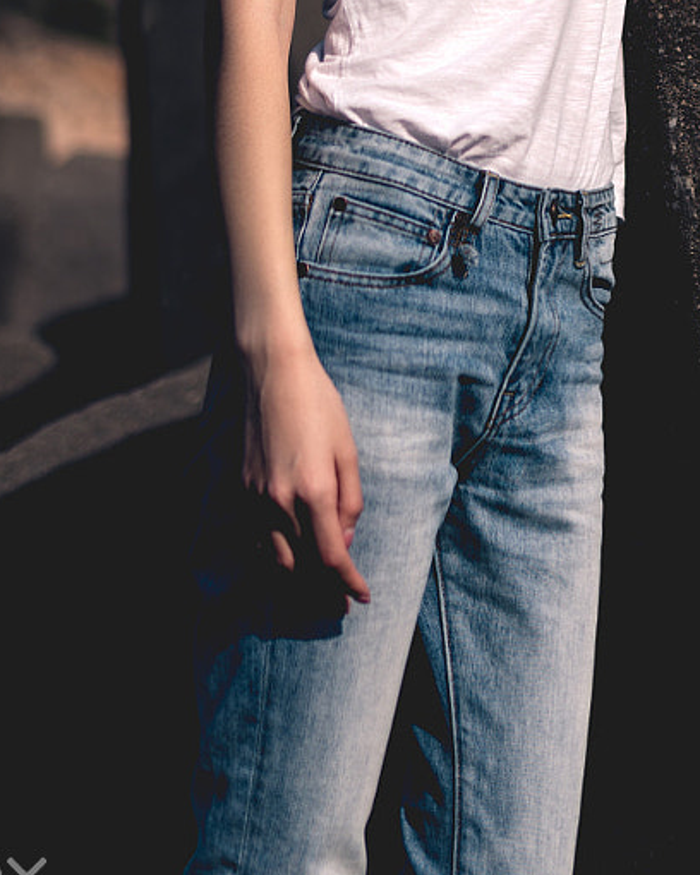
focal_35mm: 103
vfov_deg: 17.5
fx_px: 2667
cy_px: -250
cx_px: 535
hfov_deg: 14.9
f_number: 1.4
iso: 50
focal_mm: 35
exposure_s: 1/5000
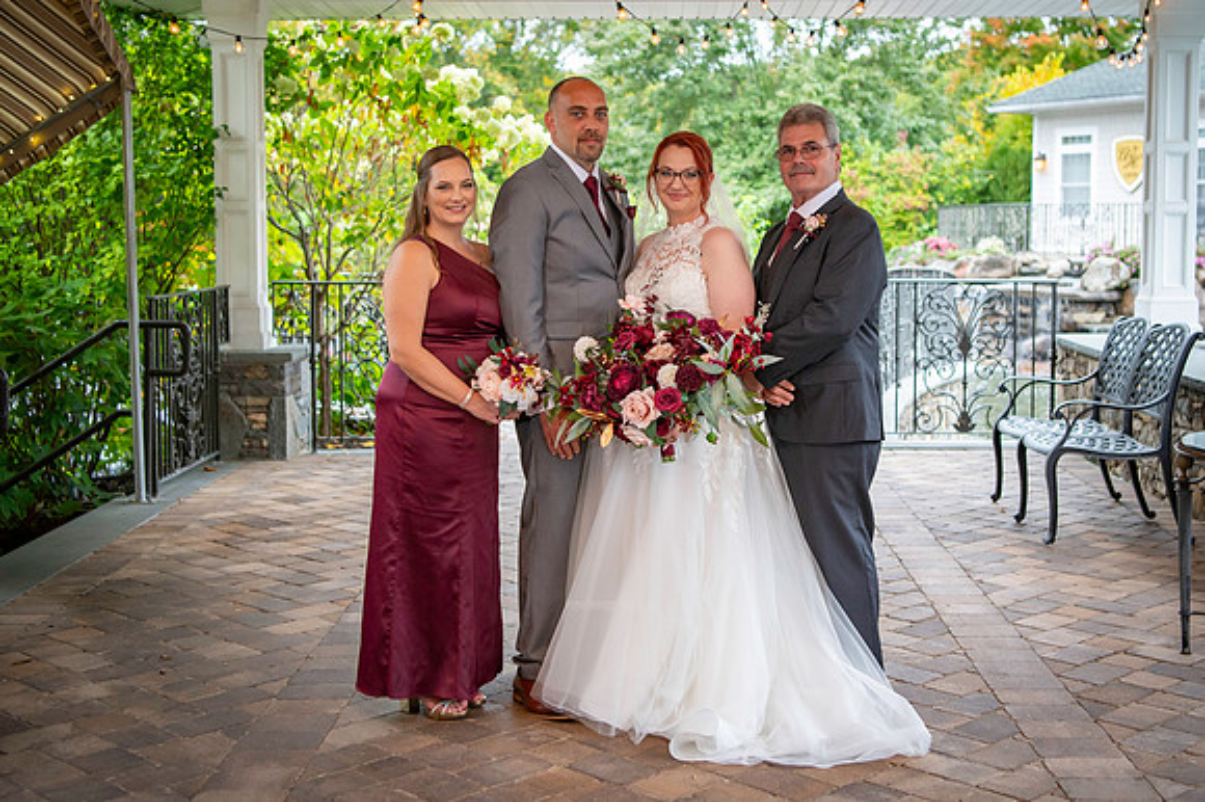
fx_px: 1662
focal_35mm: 50
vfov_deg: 27.1
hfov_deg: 39.8
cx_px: 681
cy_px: 322
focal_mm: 38
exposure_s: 1/500
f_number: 2.8
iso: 800
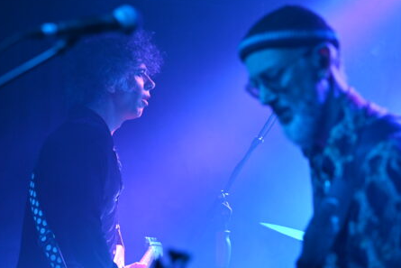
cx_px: 188
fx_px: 1382
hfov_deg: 16.5
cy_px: 160
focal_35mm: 124
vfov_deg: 11.1
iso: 4500
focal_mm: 92
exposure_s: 1/125
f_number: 2.8
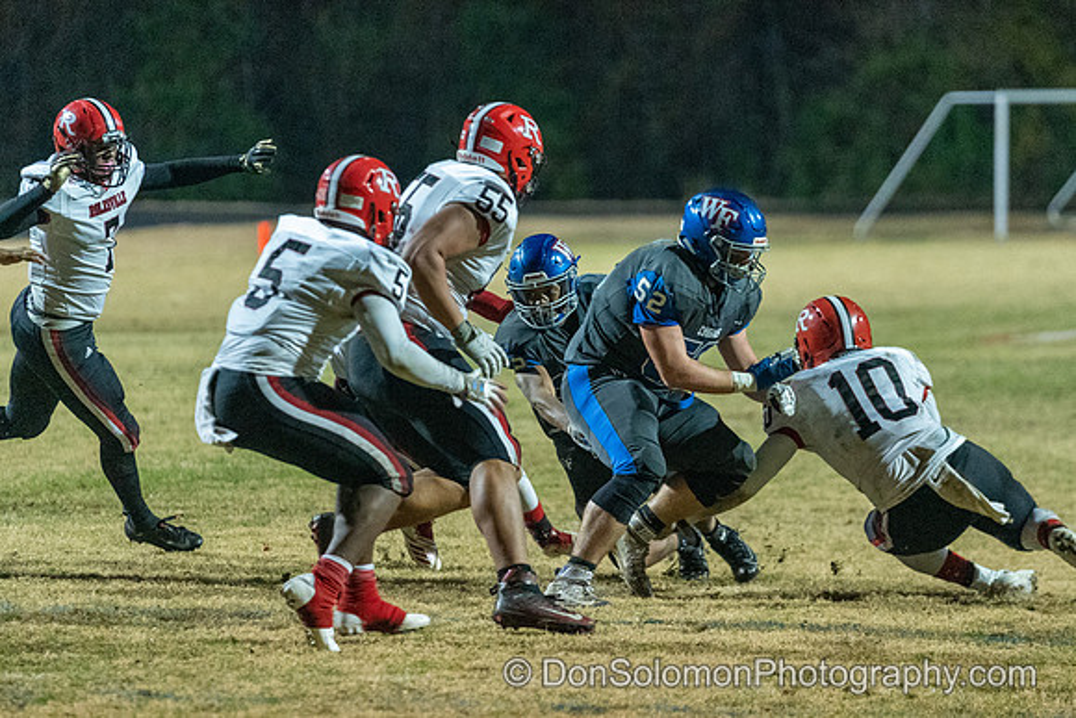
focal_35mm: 249
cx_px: 606
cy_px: 306
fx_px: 7437
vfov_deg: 5.5
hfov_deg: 8.3
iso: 10000
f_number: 2.8
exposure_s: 1/800
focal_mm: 198
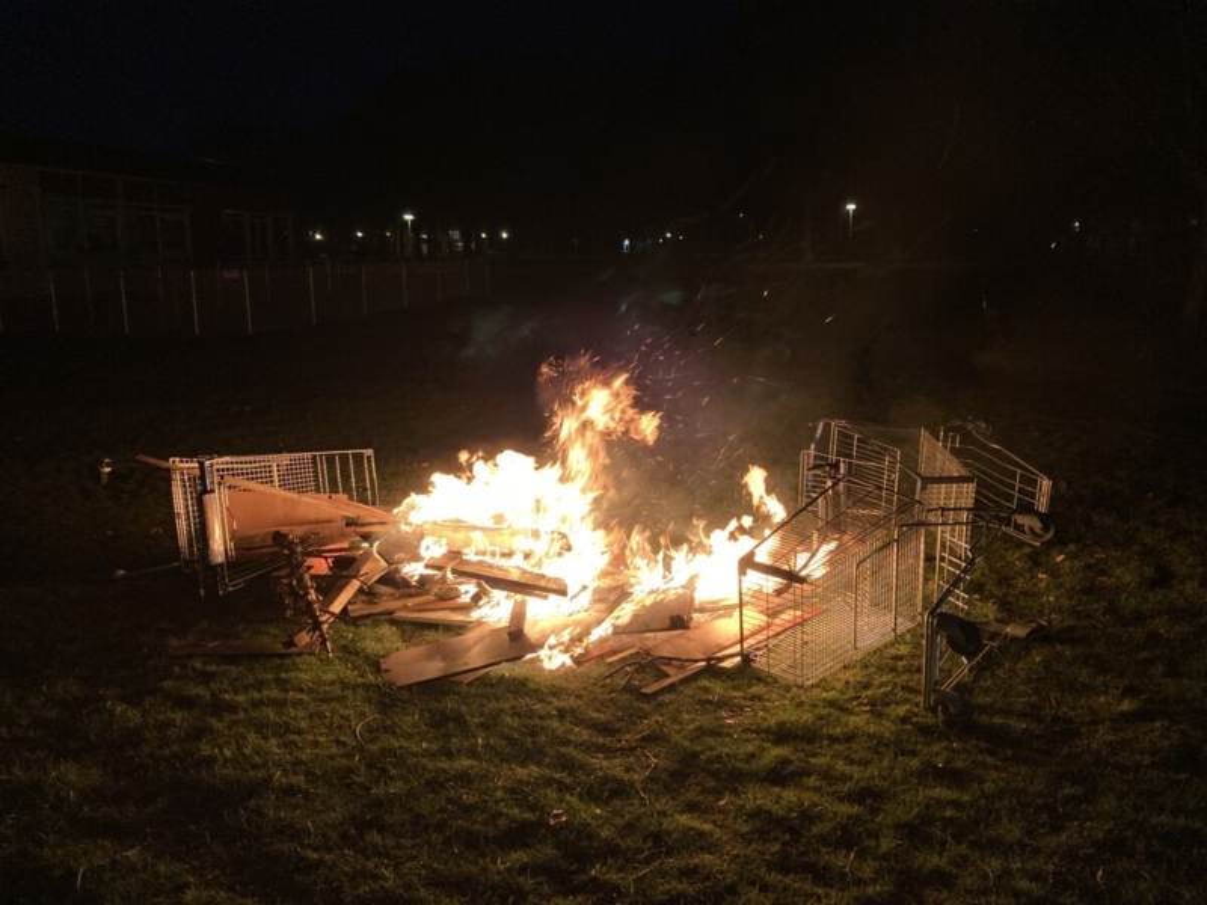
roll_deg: -0.6
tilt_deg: -11.4
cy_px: 452
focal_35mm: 28
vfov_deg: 49.7
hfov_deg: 63.4
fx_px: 976
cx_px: 604
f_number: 1.8
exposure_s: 1/30
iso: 400
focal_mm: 3.99
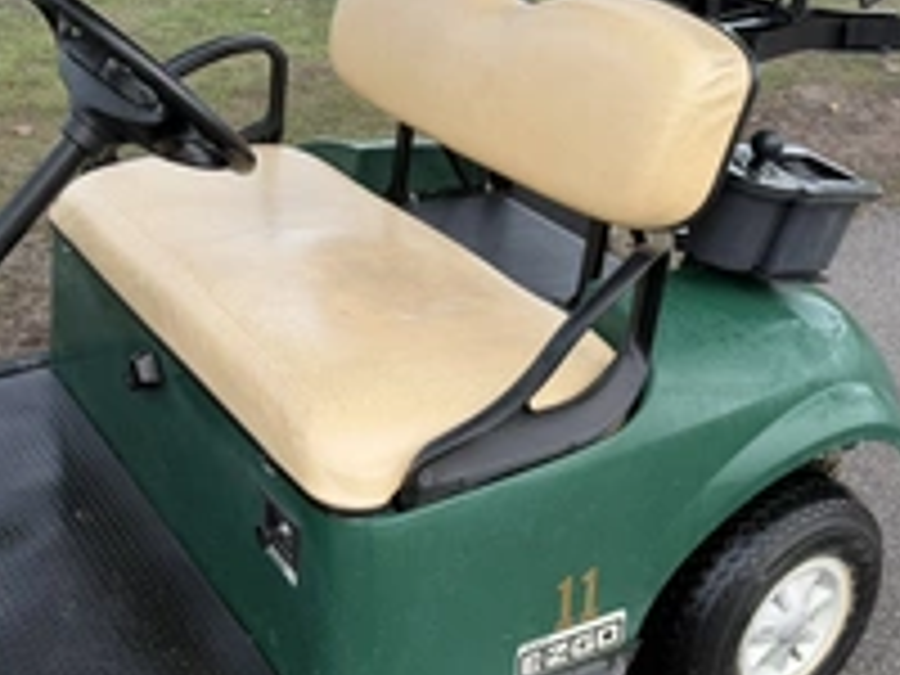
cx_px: 302
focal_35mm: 48
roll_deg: -2.9
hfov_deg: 39.2
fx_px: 1248
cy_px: 234
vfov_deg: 30.1
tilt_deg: -20.3
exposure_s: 1/121
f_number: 1.78
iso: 100
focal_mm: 6.76
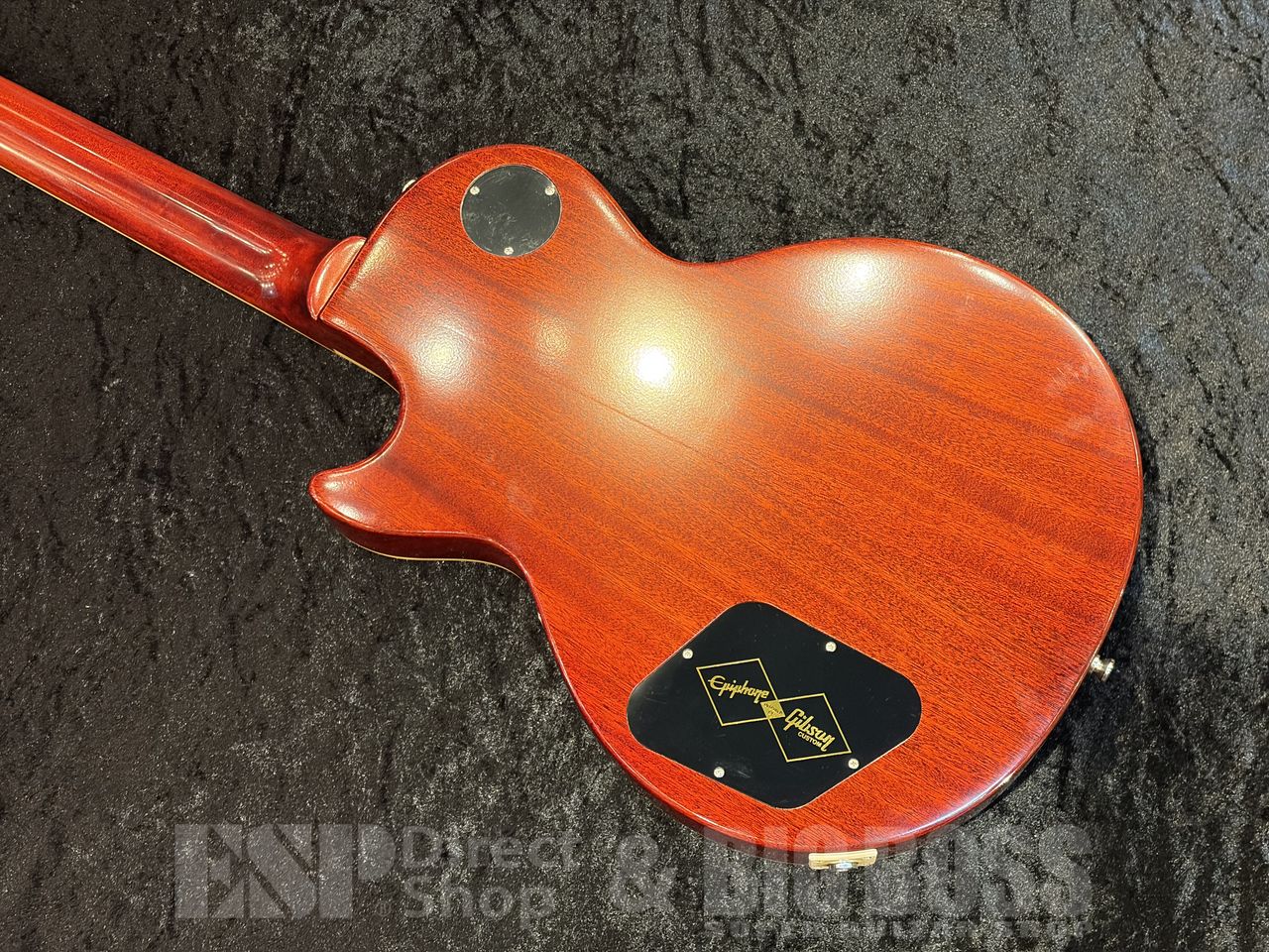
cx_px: 634
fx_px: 1906
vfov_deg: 28.0
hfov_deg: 36.8
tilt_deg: -72.5
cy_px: 476
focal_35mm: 52
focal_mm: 5.96
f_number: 1.6
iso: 200
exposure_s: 1/40
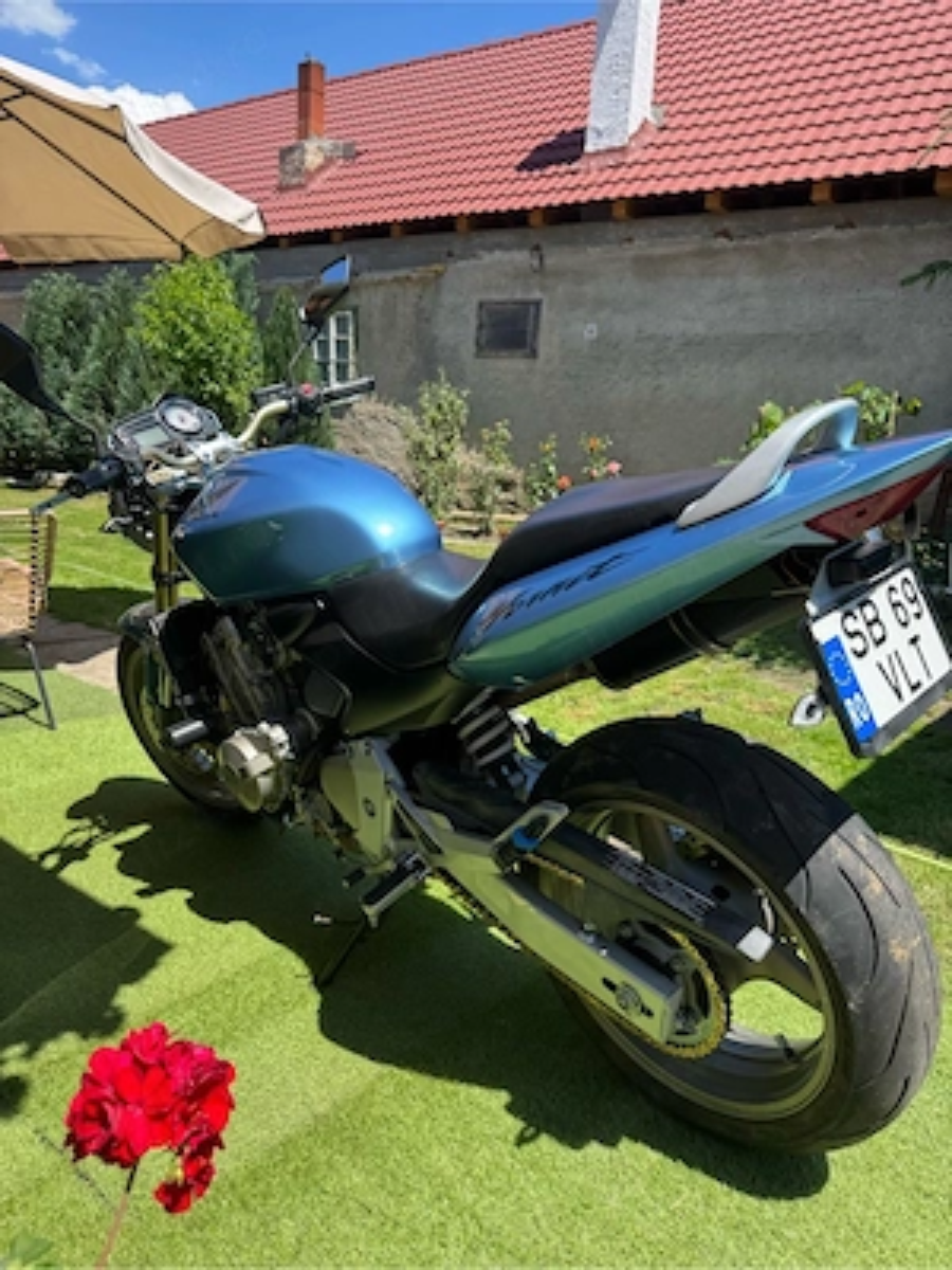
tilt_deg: -14.2
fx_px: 880
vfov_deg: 71.6
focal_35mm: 24
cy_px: 635
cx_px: 476
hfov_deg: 56.8
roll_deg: -2.4
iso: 80
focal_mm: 6.76
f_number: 1.78
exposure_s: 1/1678
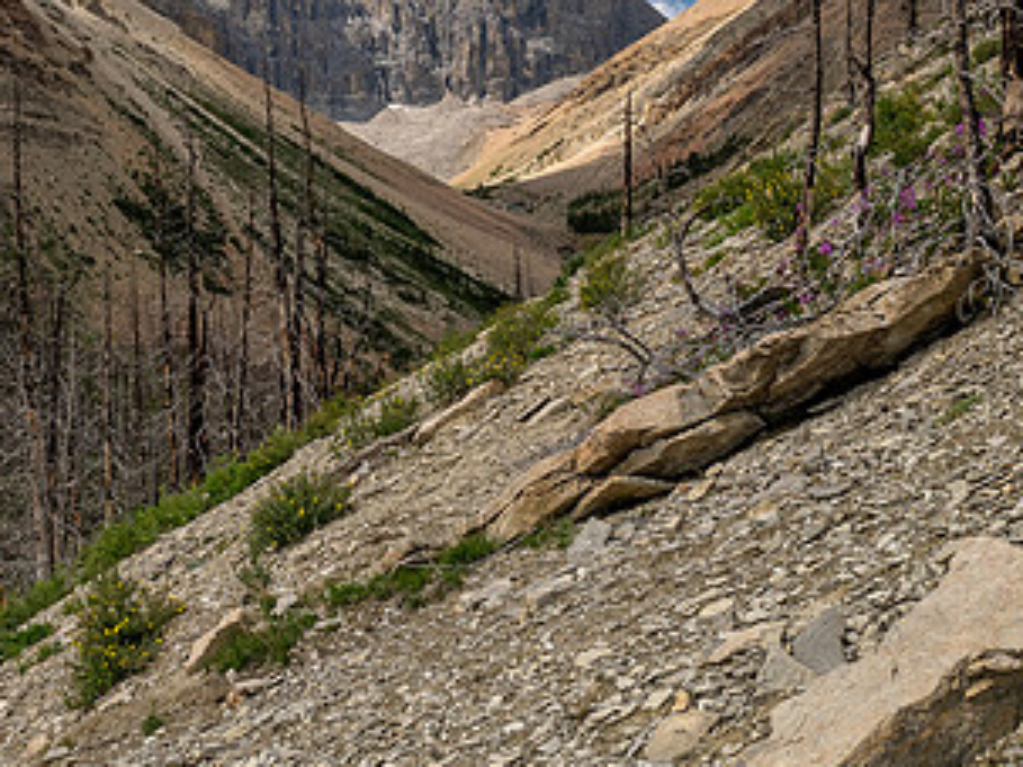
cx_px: 365
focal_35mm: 46
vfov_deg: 31.4
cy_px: 302
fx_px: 1359
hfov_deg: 40.9
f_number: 8
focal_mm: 12
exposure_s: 1/200
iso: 200
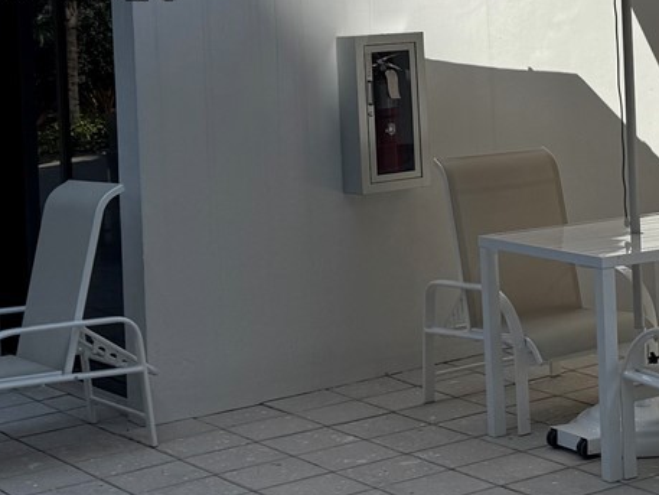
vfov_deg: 17.1
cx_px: 622
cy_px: -19
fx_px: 1600
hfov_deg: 22.6
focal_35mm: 84
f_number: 1.78
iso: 80
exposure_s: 1/7937
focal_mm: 6.76
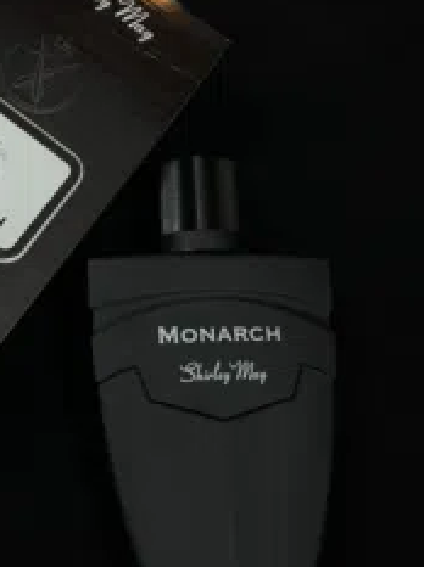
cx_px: 88
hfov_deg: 32.6
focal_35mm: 43
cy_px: 238
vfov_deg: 43.8
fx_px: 704
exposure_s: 1/50
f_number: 1.6
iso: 125
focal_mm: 5.1
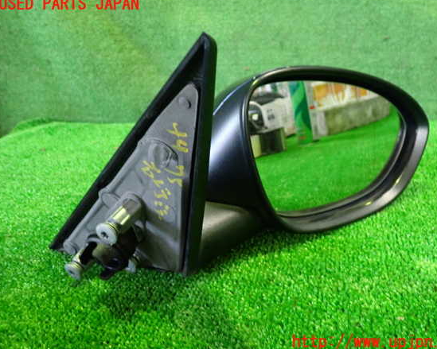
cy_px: 173
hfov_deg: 55.6
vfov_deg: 45.8
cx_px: 233
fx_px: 414
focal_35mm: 32
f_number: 2.3
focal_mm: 5.4
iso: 800
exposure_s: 1/30
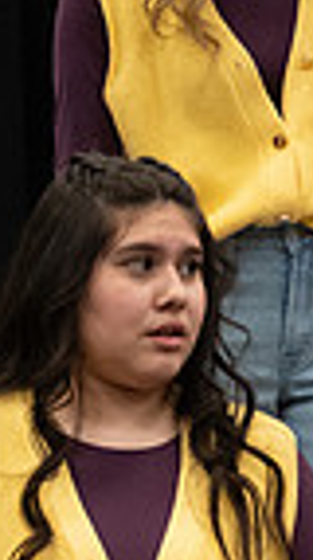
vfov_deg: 3.8
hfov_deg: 2.1
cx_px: 1049
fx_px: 8386
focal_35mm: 566
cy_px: 223
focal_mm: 133
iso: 8000
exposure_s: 1/160
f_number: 6.3
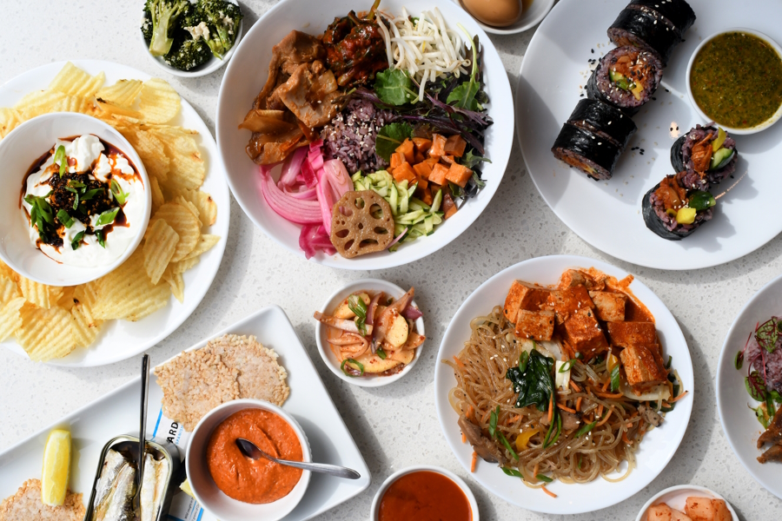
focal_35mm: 36
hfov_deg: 53.1
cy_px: 260
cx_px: 391
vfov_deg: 36.9
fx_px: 782
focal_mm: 24
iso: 400
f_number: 14
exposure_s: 1/60
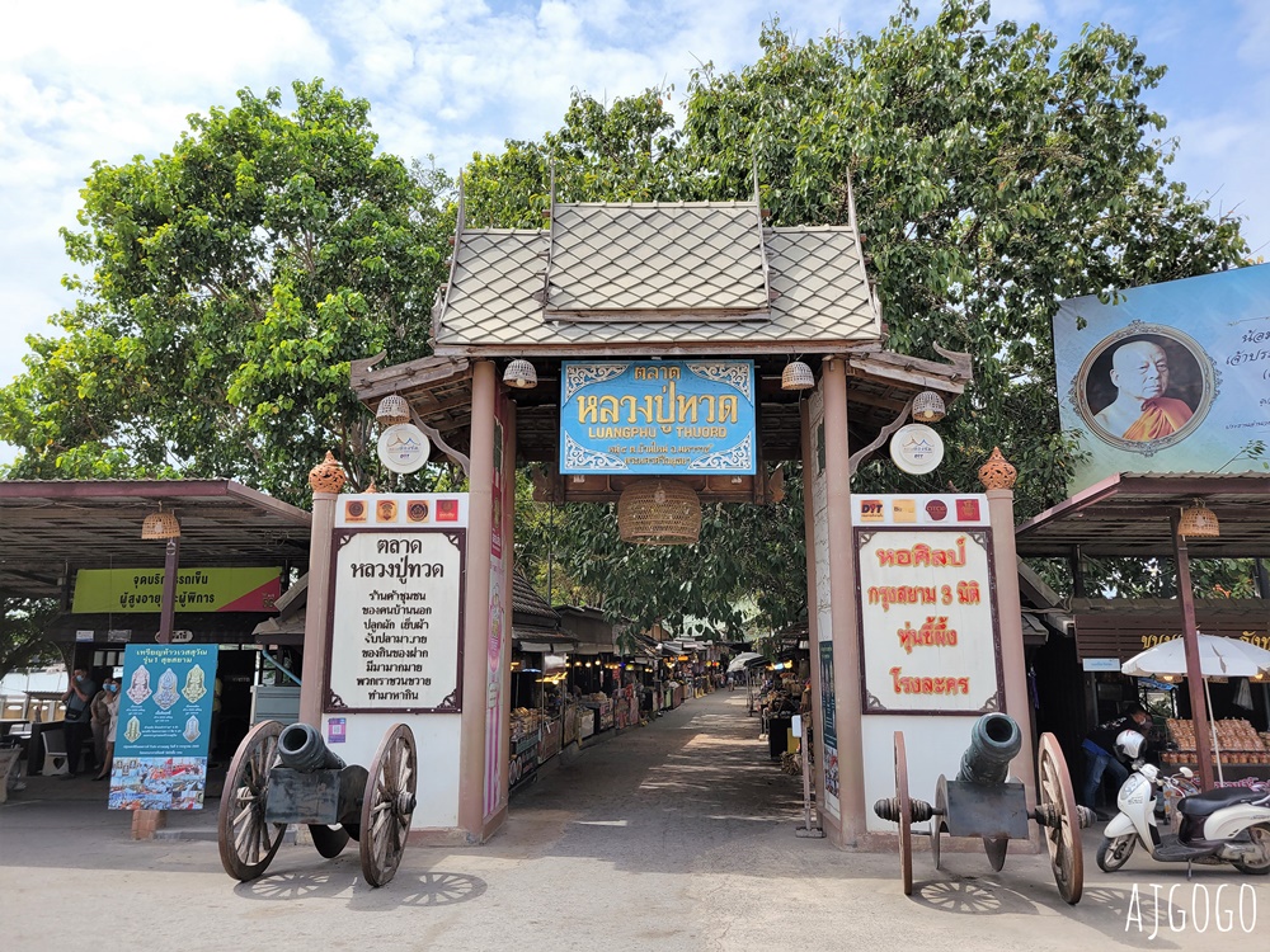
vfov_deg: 53.1
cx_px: 635
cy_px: 476
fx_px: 954
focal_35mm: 26
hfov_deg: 67.3
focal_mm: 5.4
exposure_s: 1/2657
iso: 40
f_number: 1.8
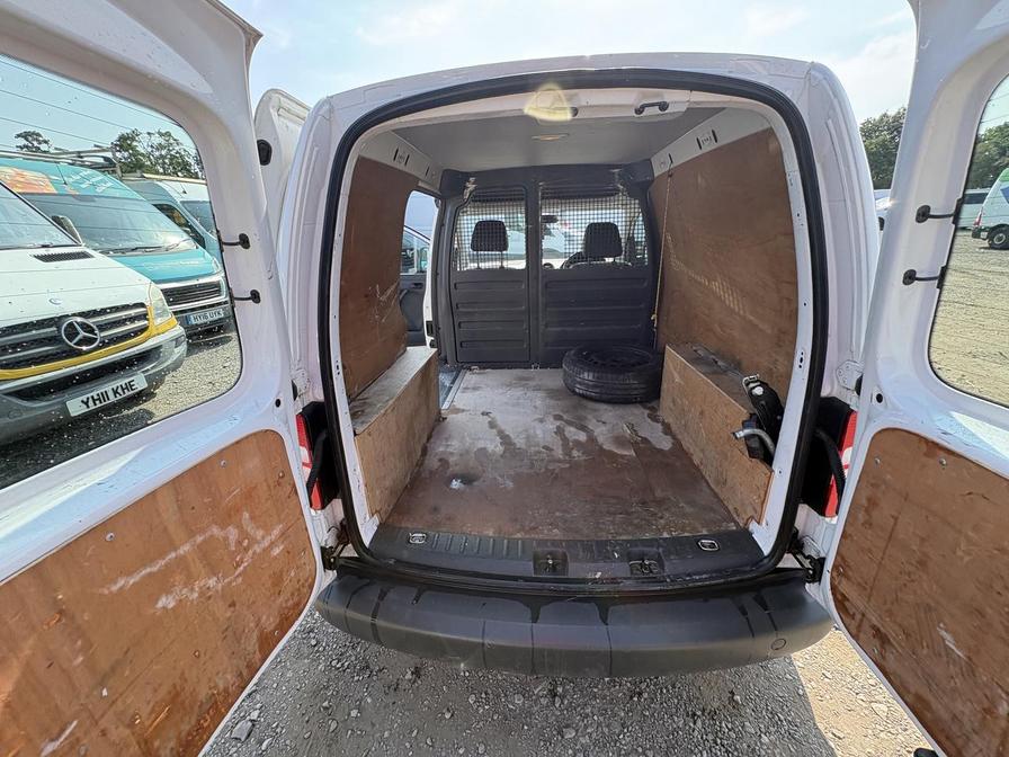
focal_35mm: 14
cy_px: 378
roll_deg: -1.4
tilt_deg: -20.5
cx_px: 504
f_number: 2.2
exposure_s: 1/263
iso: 64
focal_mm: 2.22
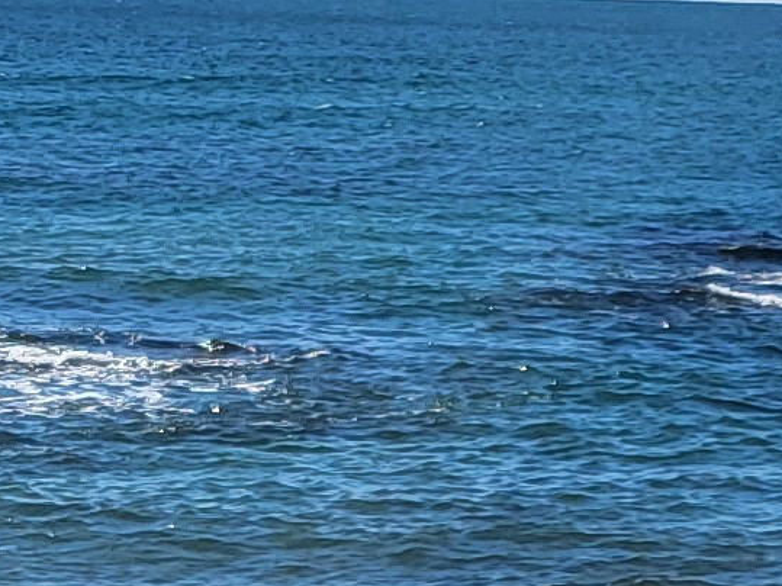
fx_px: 4359
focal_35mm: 193
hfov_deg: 10.3
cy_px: -772
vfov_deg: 7.3
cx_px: 357
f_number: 1.8
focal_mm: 5.4
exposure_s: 1/4337
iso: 40
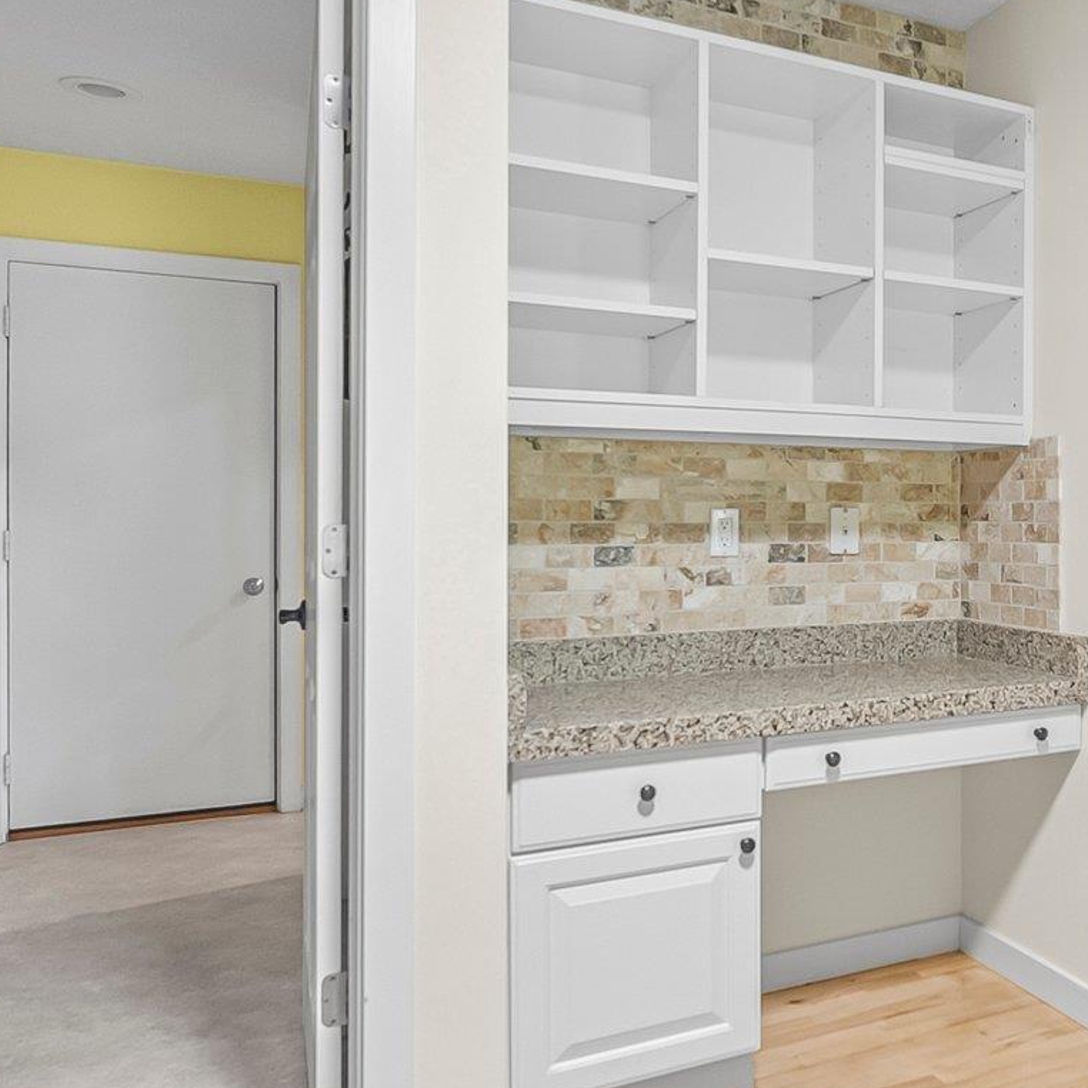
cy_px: 529
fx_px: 1187
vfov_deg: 49.2
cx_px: 987
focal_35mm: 33
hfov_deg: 44.6
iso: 1600
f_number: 5
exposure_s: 1/125
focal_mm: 14.6
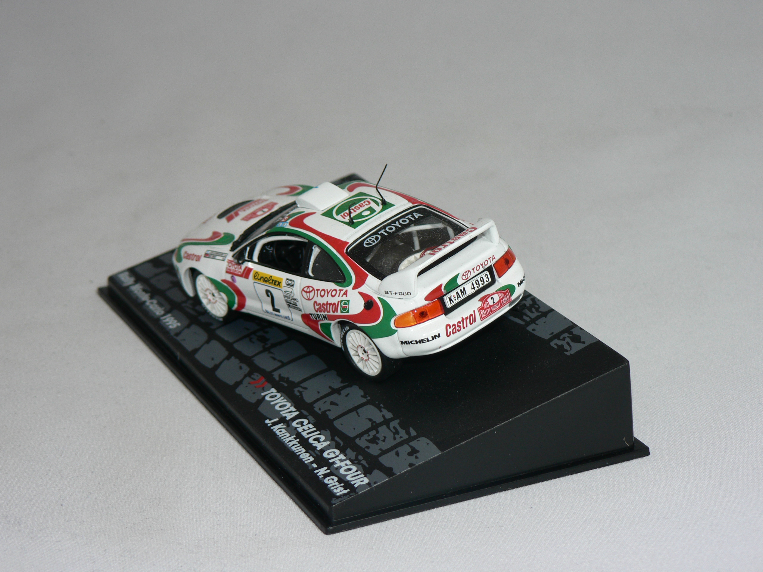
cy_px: 286
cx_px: 382
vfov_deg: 15.2
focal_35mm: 97
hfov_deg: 20.2
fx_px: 2138
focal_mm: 16.2
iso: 80
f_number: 3.2
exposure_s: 1/60
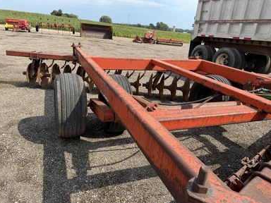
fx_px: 196
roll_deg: -5.8
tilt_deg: -21.6
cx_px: 132
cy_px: 105
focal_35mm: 25
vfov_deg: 54.9
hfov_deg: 69.4
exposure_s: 1/2611
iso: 80
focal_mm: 6.76
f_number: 1.78
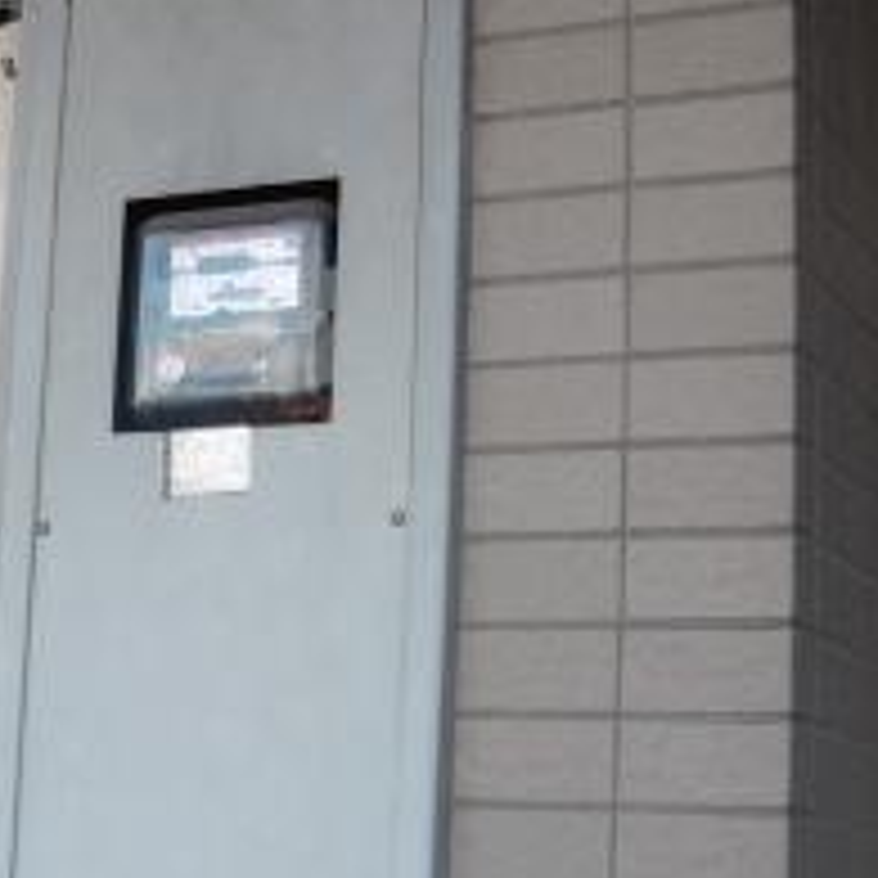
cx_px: 59
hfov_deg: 21.9
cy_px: 491
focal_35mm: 77
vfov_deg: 22.5
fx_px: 2210
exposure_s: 1/60
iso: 64
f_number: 3.9
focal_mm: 6.66
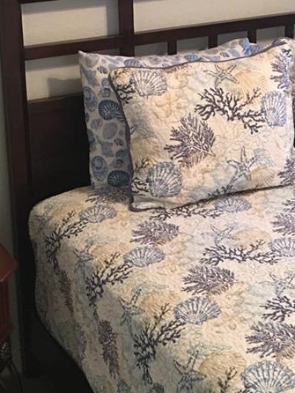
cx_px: 153
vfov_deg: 24.8
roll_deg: +1.4
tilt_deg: -18.1
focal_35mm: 78
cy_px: 121
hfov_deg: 18.9
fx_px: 885
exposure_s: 1/8
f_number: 2.2
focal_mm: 4.15
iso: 100
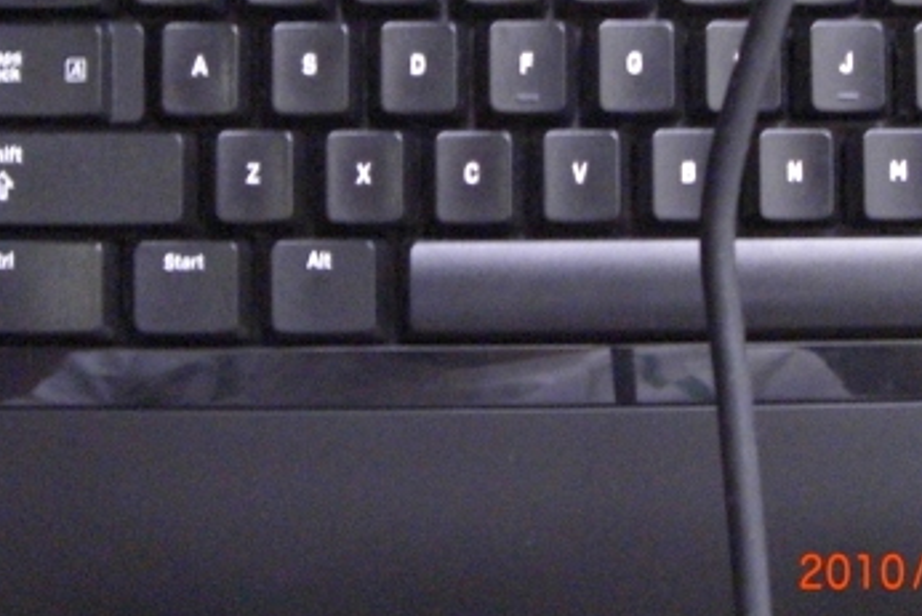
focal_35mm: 73
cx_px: 482
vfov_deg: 18.4
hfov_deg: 27.7
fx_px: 1870
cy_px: 64
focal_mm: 6.2
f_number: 2.7
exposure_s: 1/8
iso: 800
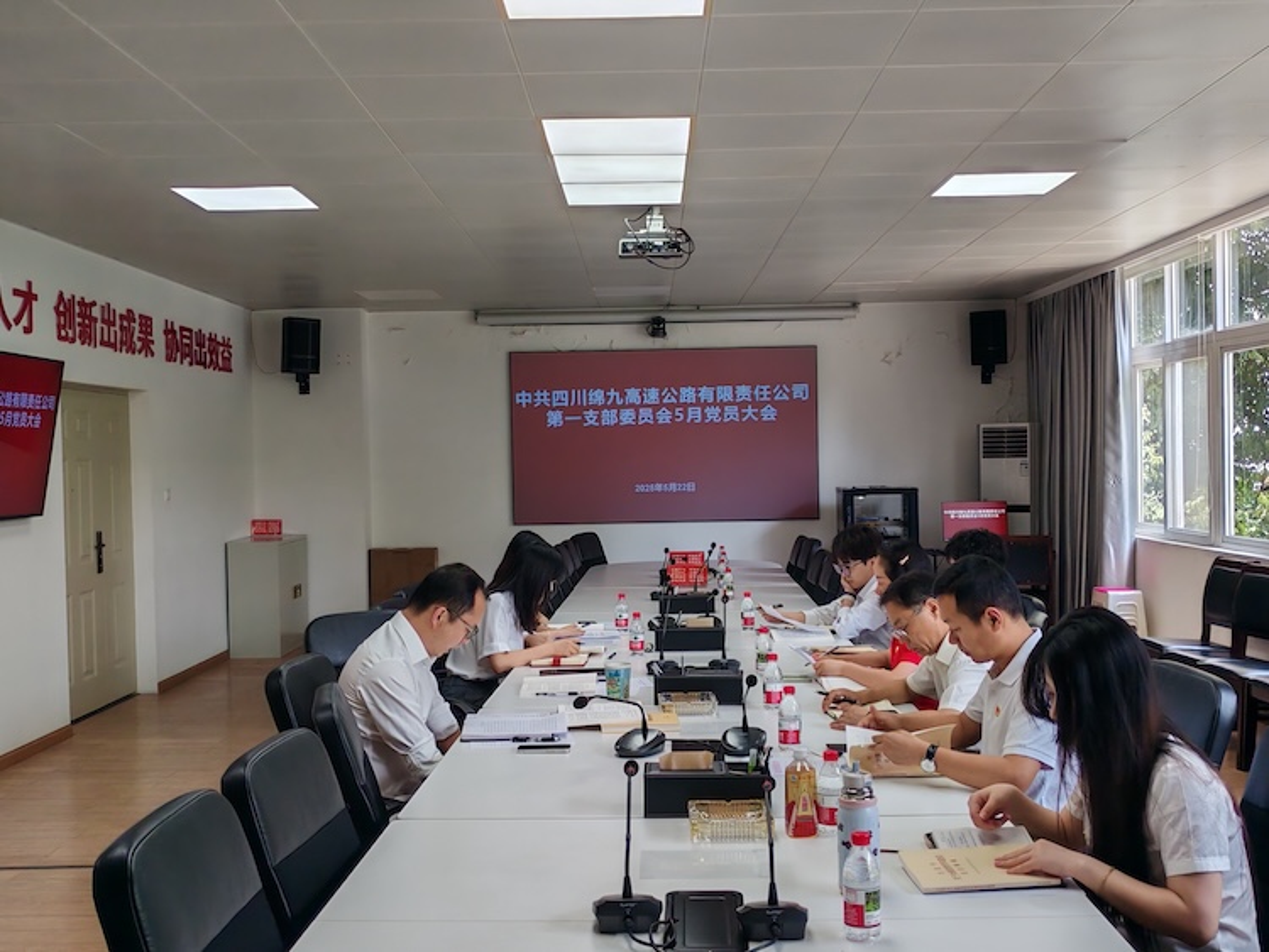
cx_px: 634
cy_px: 476
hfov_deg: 47.8
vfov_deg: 36.8
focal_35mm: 39
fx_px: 1430
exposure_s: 1/130
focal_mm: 5.52
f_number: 1.95
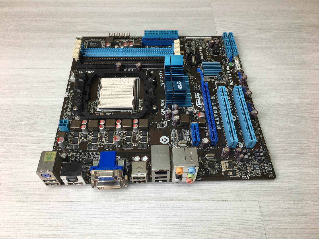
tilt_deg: -54.1
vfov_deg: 48.2
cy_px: 120
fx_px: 267
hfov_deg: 61.7
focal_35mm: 29
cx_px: 160
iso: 32
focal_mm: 4.15
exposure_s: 1/60
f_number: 2.2
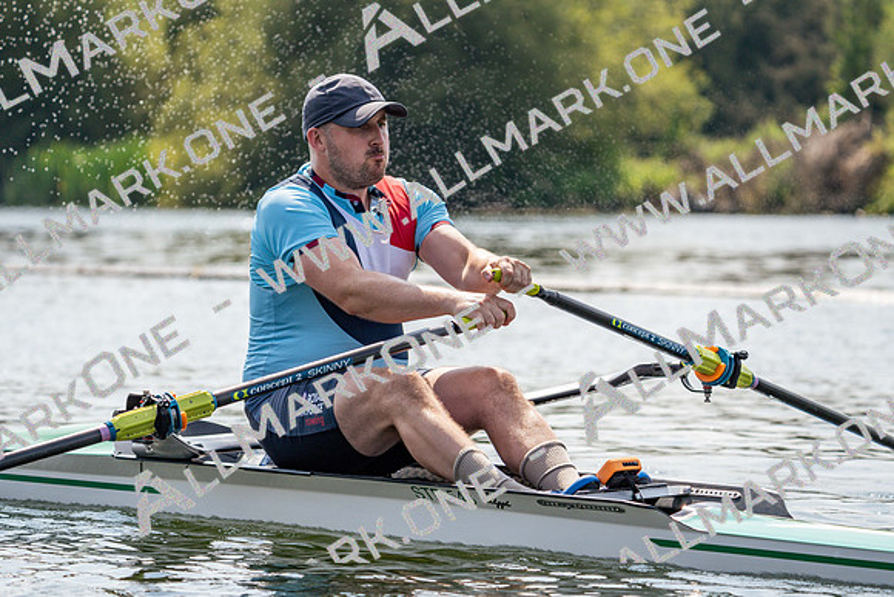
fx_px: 4968
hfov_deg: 10.3
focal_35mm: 200
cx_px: 447
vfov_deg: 6.9
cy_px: 298
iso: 200
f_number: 5.6
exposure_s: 1/1600
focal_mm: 200
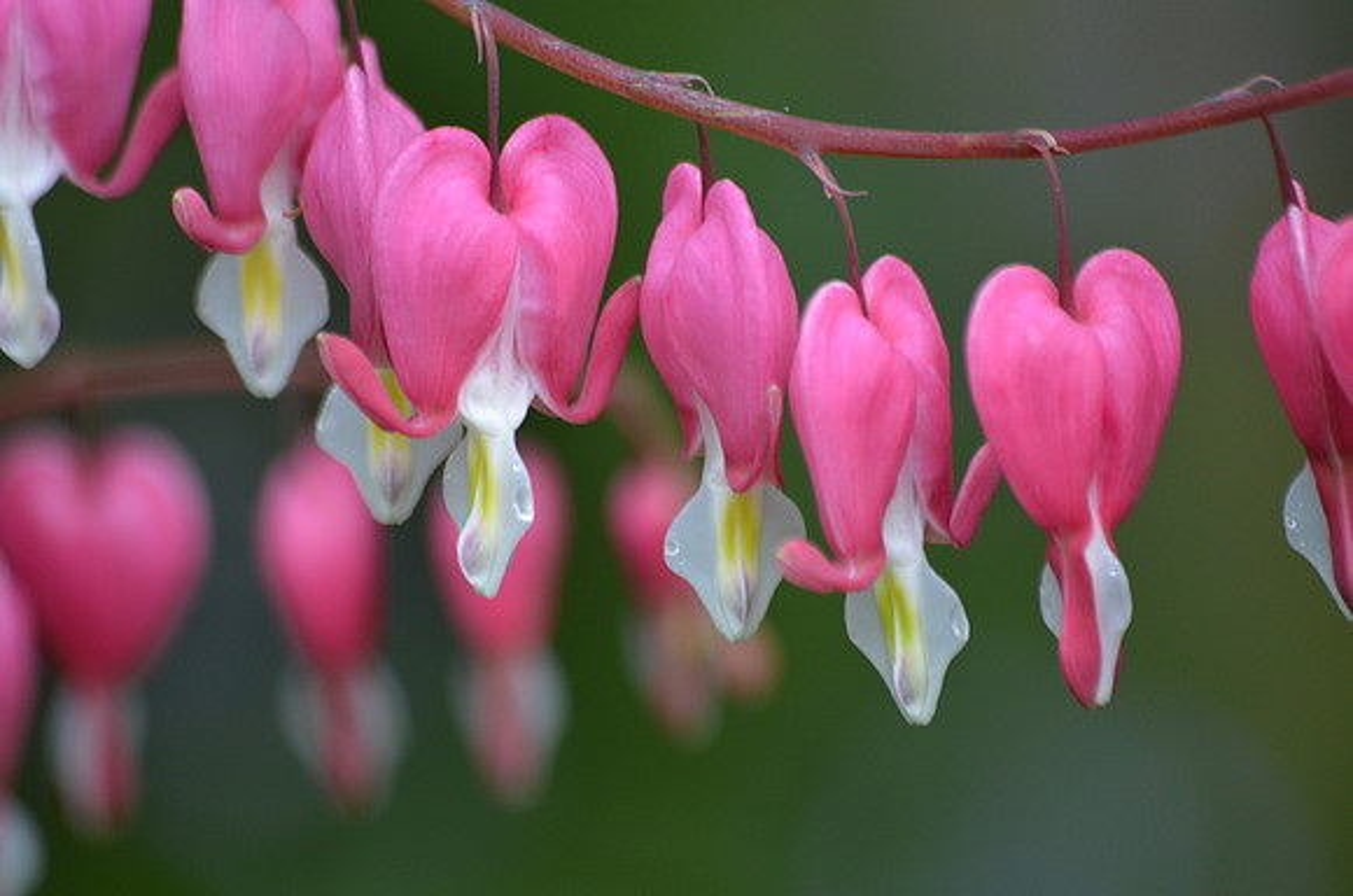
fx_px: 16875
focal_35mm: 450
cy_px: 448
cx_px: 676
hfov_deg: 4.6
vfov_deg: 3.0
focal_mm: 300
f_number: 5.6
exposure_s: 1/500
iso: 900
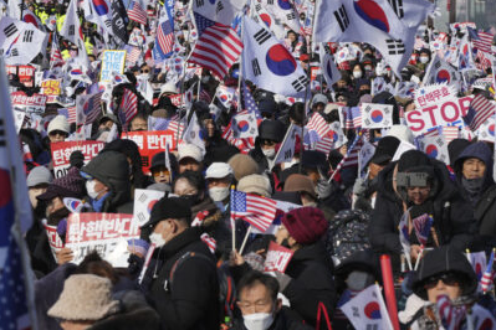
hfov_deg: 9.4
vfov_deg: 6.3
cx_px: 228
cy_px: 81
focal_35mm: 218
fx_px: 3003
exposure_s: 1/1250
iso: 400
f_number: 9
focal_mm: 135
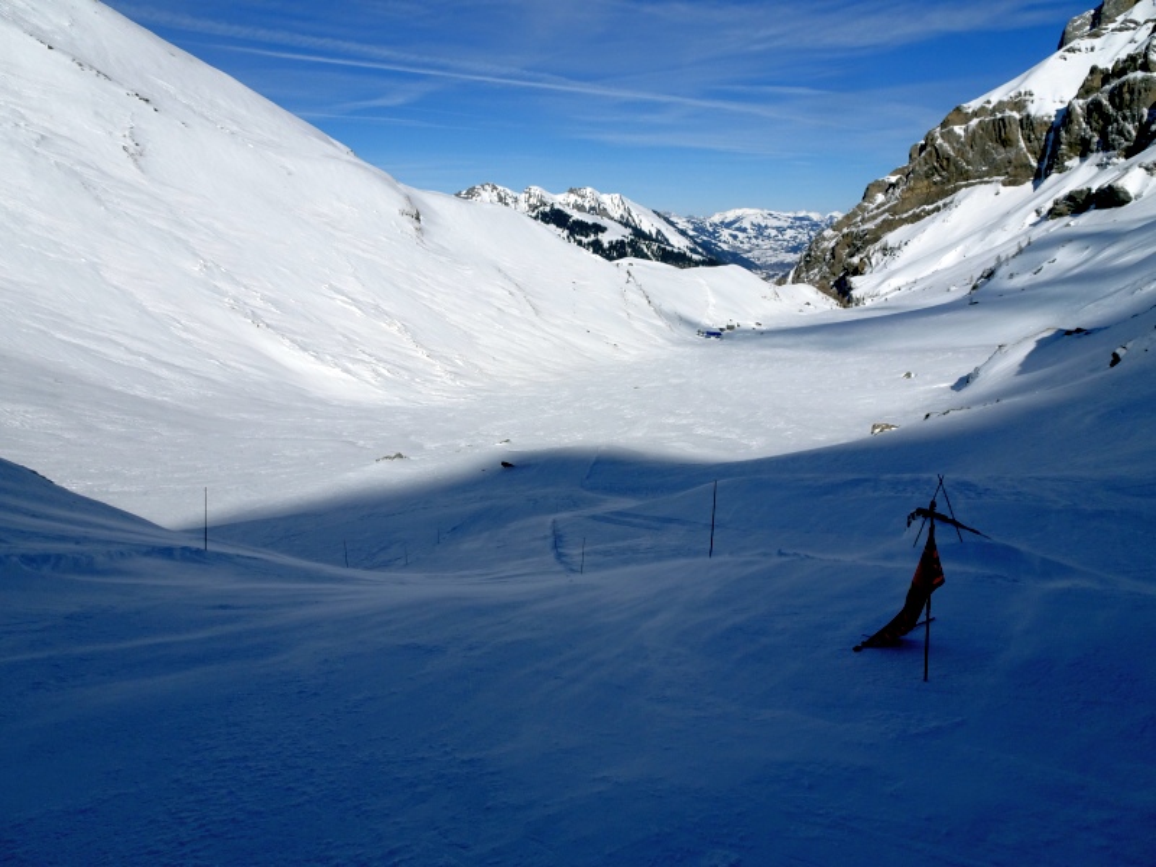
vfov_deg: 56.8
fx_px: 801
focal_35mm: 24
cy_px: 434
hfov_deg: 71.6
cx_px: 578
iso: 80
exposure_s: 1/2000
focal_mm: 4.1
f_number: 3.5
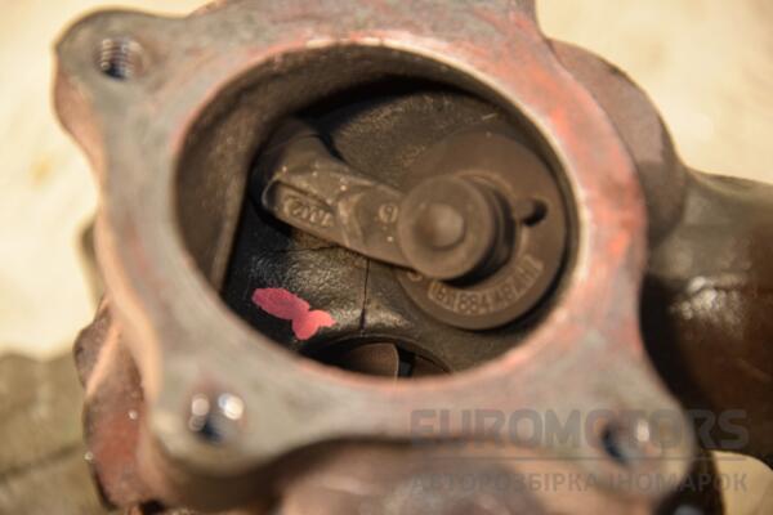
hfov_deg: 13.0
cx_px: 386
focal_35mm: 158
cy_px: 258
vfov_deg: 8.7
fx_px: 3382
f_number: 5.6
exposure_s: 1/100
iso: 800
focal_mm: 105
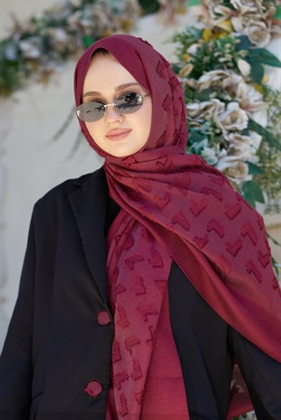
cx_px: 140
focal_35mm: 125
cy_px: 210
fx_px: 1461
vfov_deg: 16.4
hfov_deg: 11.0
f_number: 4
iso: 100
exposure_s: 1/320
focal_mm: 125
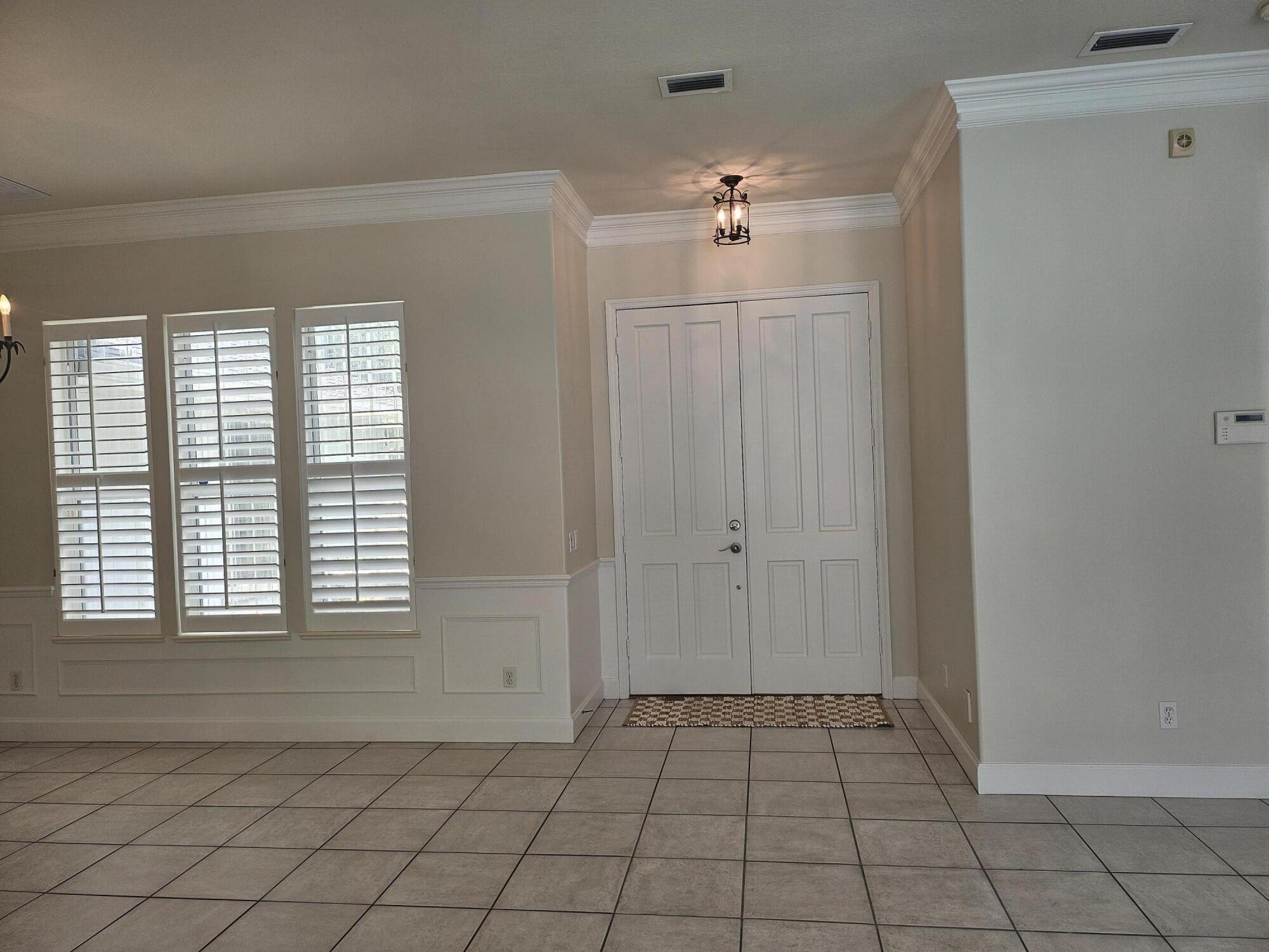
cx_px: 634
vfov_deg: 56.8
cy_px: 476
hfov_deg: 71.6
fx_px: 880
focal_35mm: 24
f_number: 1.8
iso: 50
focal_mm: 5
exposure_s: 1/177
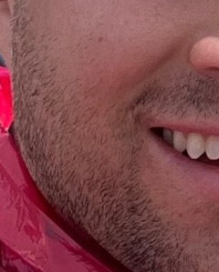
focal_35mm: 176
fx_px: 1423
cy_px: -193
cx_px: 556
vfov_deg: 10.4
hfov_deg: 8.0
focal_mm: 2.71
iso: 25
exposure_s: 1/711
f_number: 2.2
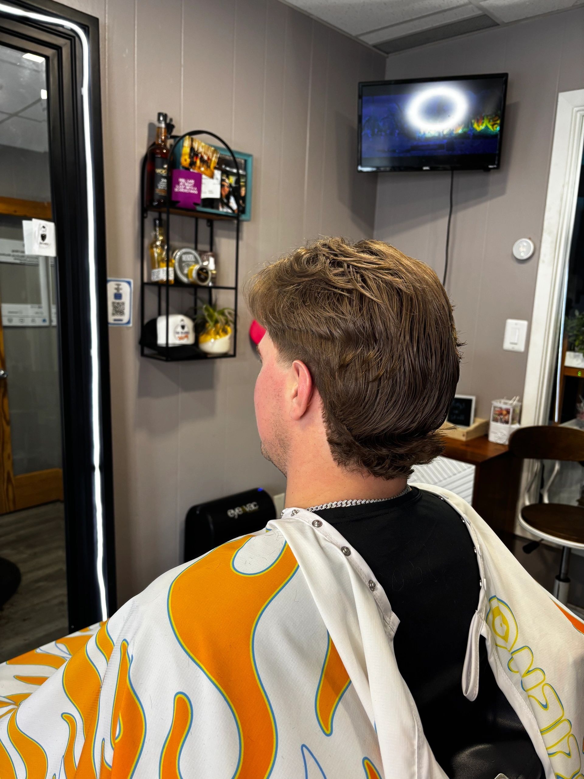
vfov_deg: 67.3
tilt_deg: -7.8
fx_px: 585
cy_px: 390
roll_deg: -2.6
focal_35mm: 26
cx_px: 292
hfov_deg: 53.1
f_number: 1.6
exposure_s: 1/60
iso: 80
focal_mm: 5.96
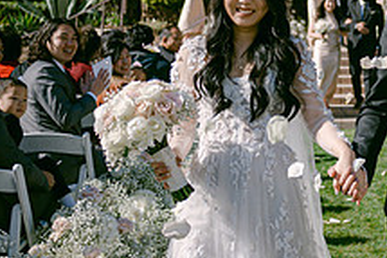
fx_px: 849
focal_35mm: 79
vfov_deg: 16.8
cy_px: -15
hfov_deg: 23.7
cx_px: 452
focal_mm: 28
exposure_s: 1/3200
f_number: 2.8
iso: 100
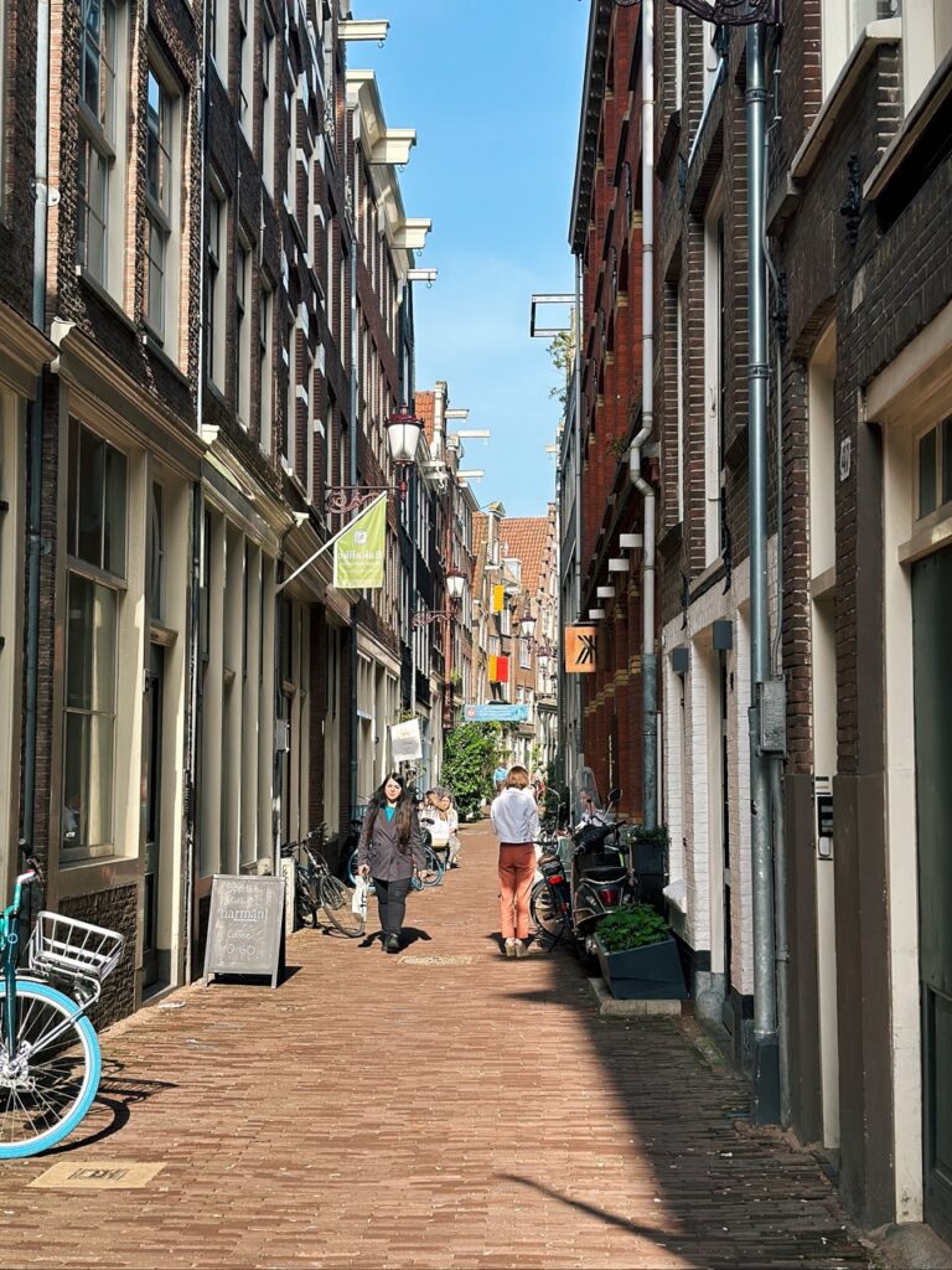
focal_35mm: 48
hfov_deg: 30.3
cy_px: 635
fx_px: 1760
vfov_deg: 39.7
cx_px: 476
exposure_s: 1/2203
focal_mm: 6.86
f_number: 1.78
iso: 80
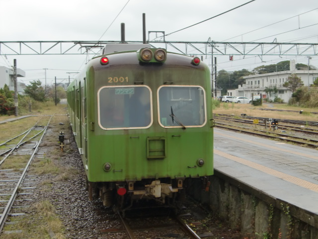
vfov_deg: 31.5
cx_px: 159
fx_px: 423
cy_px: 120
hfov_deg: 41.2
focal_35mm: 46
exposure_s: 1/100
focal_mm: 8.2
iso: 64
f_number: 3.3
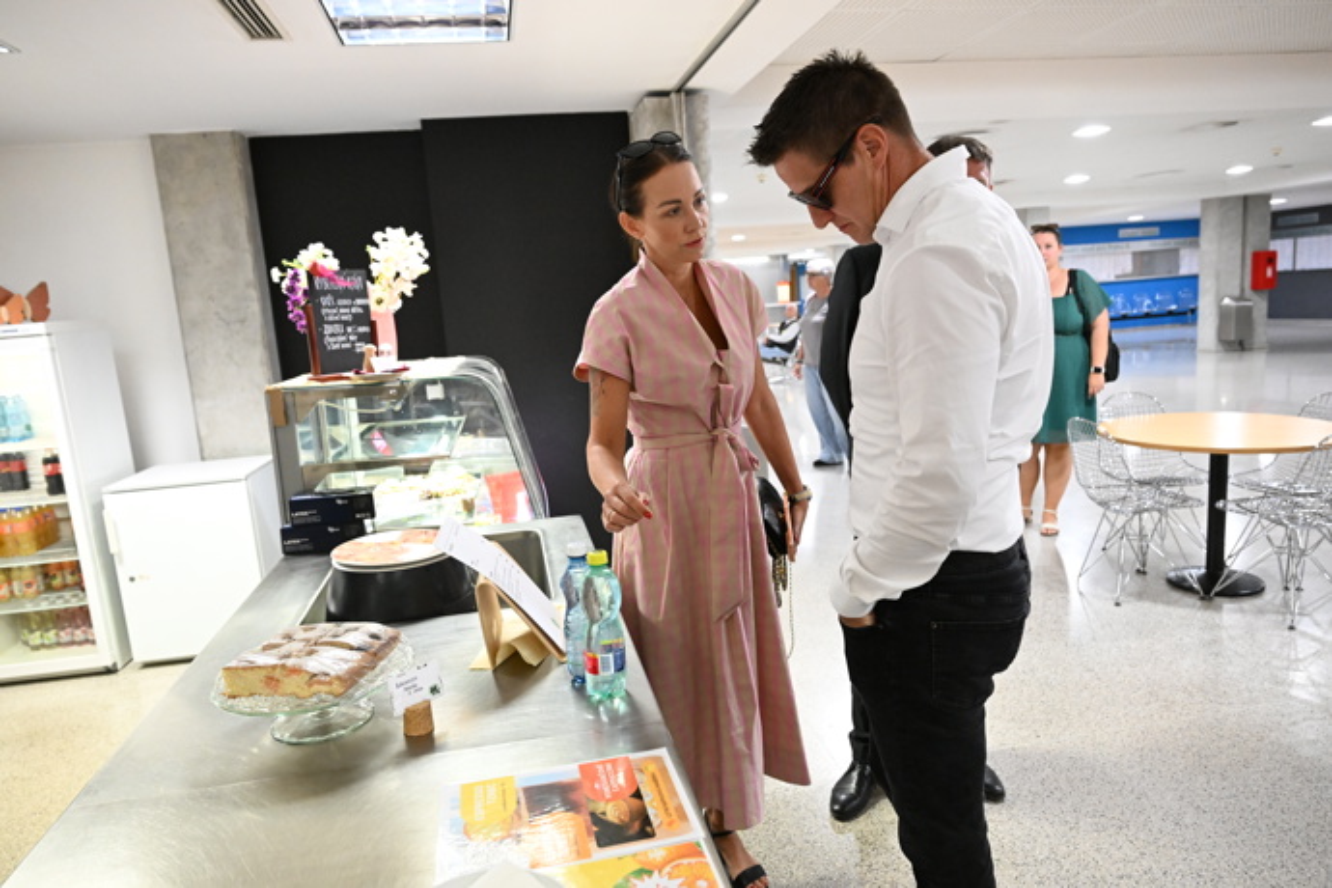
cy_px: 444
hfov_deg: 73.7
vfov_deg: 53.1
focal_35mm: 24
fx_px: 888
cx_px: 666
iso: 6400
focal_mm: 24
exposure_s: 1/125
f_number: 4.5
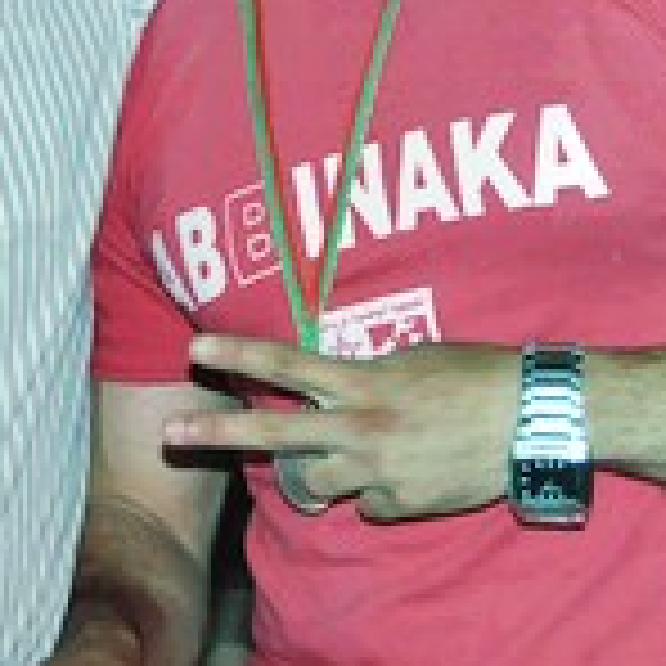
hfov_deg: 10.2
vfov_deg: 10.2
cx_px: 194
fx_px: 3719
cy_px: 137
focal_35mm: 171
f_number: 4.2
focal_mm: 31
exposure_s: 1/60
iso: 800
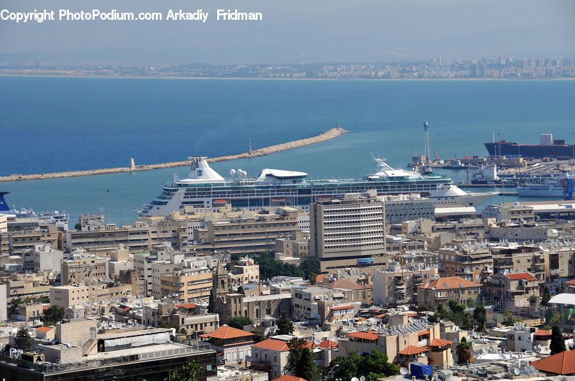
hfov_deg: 17.1
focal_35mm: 120
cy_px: 190
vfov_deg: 11.4
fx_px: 1914
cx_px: 288
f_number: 7.1
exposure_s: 1/1000
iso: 200
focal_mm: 80
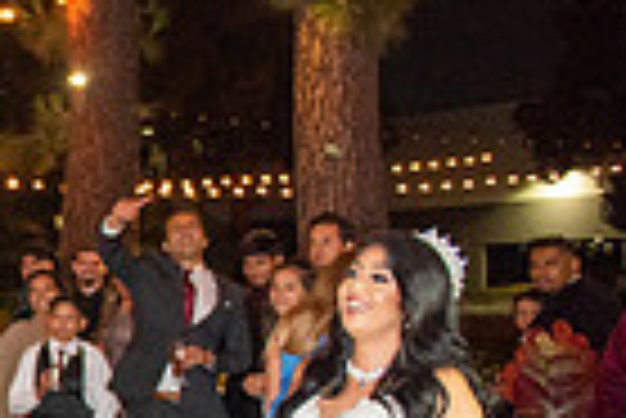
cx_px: -635
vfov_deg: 13.5
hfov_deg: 15.9
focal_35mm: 100
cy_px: 407
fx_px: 1741
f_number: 2.8
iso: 1250
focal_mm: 24
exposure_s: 1/125
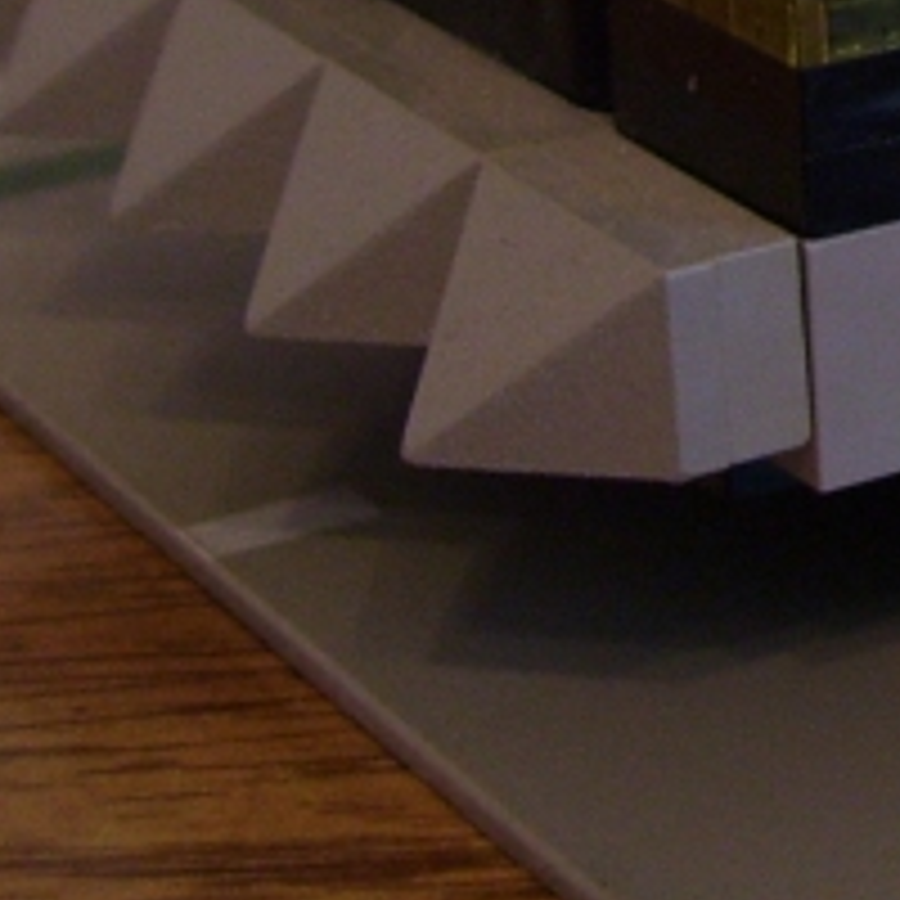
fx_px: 4089
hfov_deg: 11.5
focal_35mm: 139
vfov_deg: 12.1
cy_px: -387
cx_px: 1710
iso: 160
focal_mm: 6
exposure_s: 1/8
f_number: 2.7
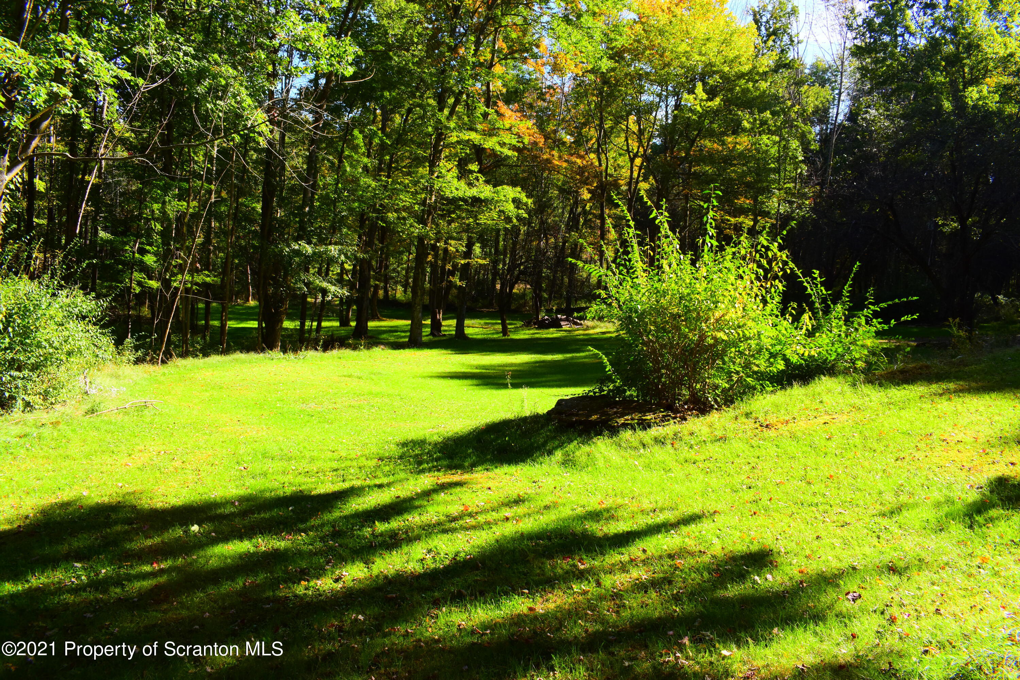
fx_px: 765
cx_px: 510
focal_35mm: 27
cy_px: 340
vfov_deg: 47.9
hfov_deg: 67.4
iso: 250
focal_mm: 18
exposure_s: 1/250
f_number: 8
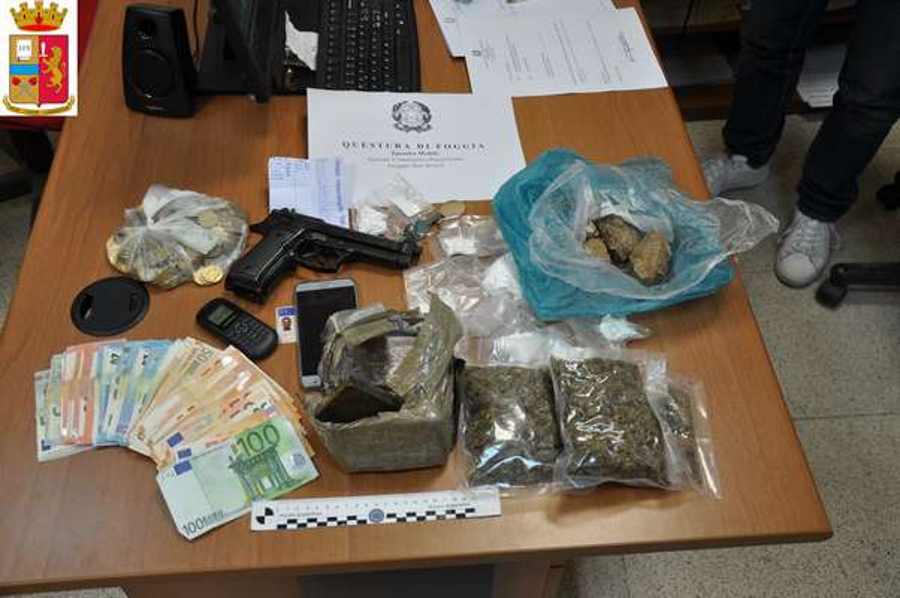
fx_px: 936
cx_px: 450
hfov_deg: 51.3
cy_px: 299
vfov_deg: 35.4
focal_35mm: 38
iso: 200
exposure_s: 1/30
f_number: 4
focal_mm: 25
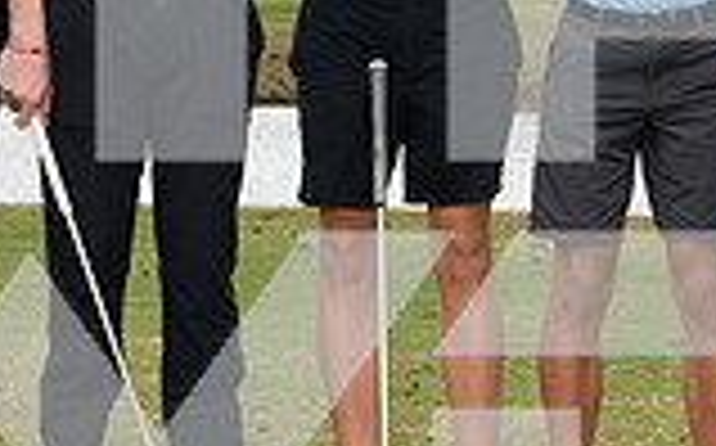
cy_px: -74
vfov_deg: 6.6
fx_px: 3840
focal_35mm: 197
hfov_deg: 10.7
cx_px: 360
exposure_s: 1/250
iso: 400
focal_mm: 53
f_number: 8
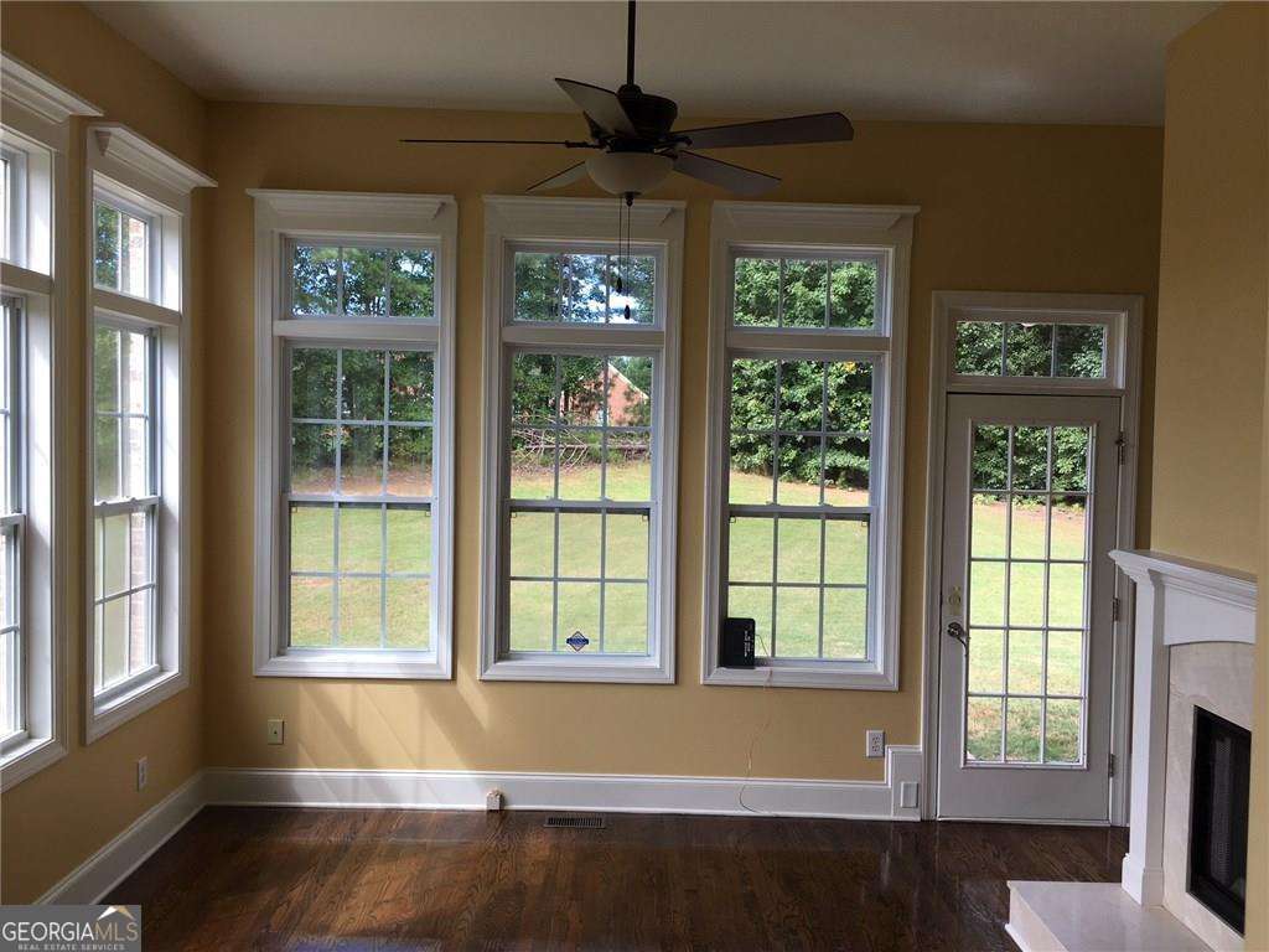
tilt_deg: -2.8
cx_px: 634
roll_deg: -1.3
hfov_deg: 61.7
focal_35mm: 29
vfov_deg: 48.2
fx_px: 1063
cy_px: 476
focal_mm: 4.15
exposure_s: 1/181
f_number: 2.2
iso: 25
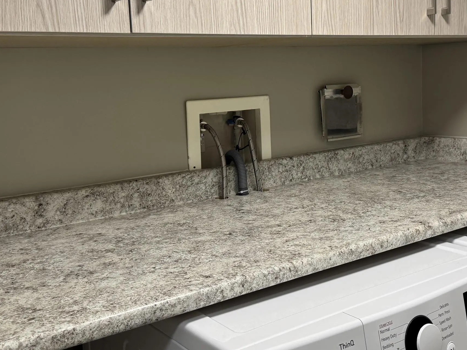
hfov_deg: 43.7
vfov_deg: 33.4
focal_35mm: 43
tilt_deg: -4.1
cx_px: 268
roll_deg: +2.9
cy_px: 123
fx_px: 580
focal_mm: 6.76
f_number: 1.78
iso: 160
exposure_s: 1/120
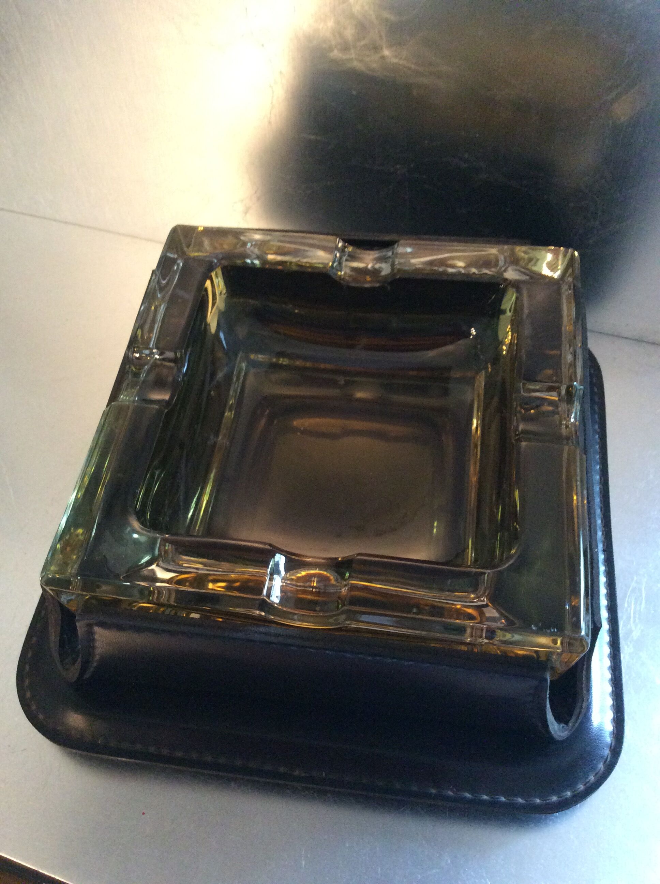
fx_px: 816
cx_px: 330
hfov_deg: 44.1
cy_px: 442
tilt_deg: -55.4
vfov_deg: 56.9
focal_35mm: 32
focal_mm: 3.3
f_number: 2.4
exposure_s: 1/17
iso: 320
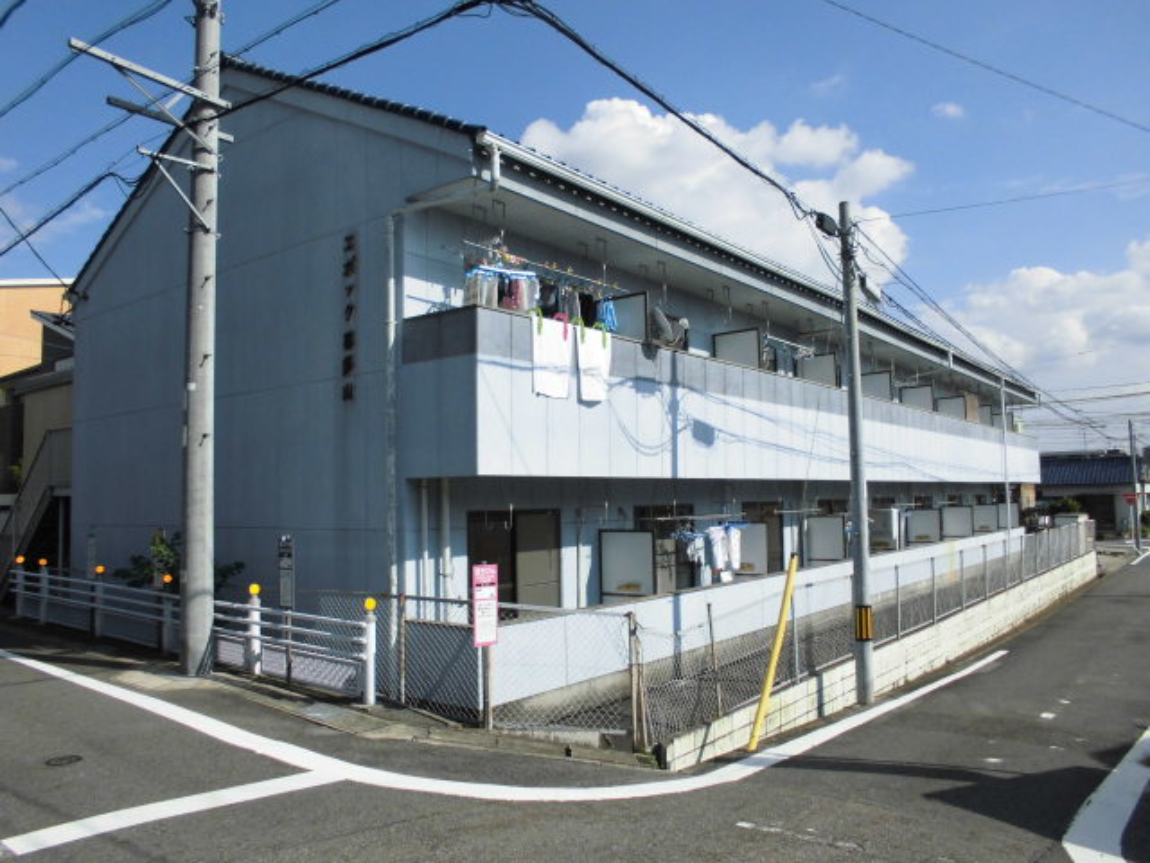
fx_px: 864
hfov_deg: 67.3
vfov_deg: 53.1
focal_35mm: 26
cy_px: 432
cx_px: 575
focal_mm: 4.6
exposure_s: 1/125
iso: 100
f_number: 11.3
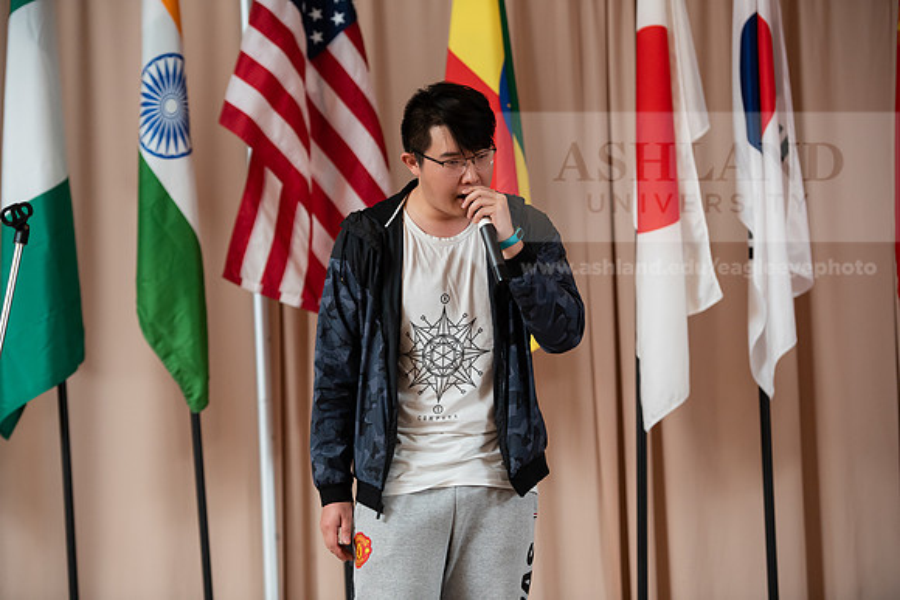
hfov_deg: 18.3
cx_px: 450
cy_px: 300
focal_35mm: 112
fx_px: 2801
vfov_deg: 12.2
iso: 1600
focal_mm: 112
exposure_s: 1/200
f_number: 3.2
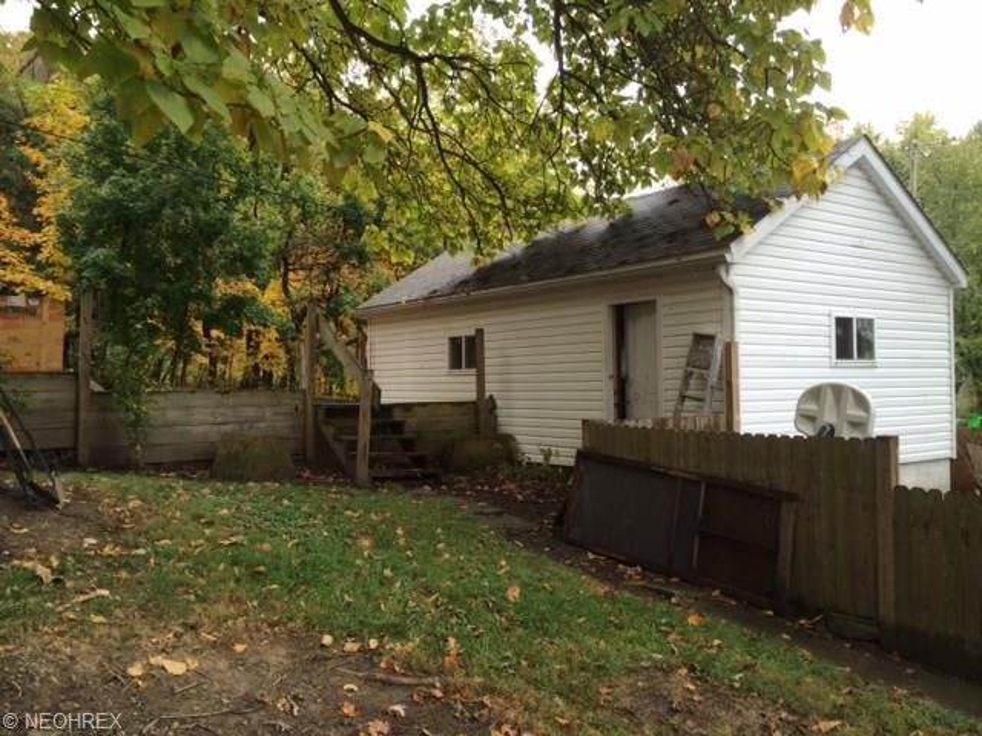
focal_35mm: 30
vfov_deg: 46.8
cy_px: 368
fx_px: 851
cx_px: 491
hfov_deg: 60.0
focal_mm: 4.12
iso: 32
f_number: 2.2
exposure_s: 1/125
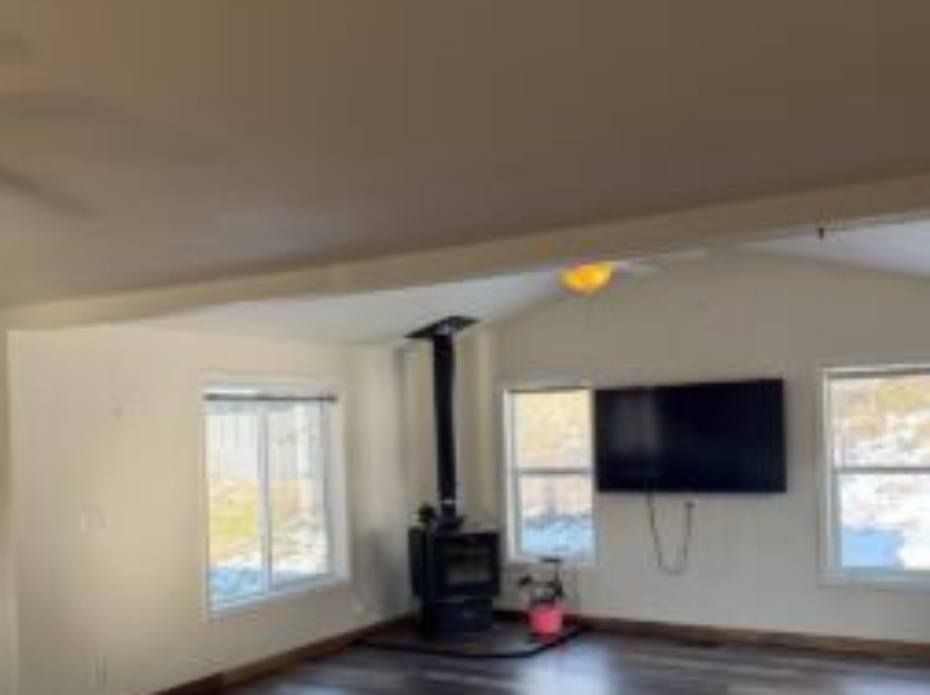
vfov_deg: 37.4
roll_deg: +2.7
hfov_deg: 48.8
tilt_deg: +0.0
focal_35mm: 38
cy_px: 441
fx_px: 1019
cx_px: 375
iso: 80
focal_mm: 6.76
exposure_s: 1/198
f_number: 1.78
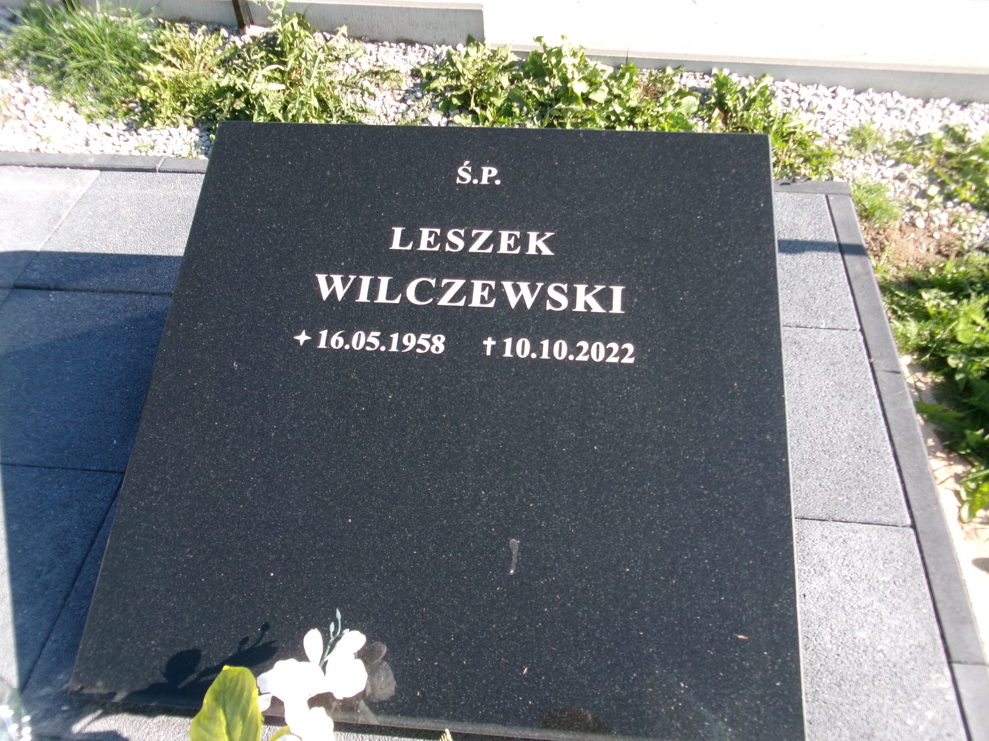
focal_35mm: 28
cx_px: 494
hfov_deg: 63.4
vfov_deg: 49.7
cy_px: 370
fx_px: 800
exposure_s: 1/240
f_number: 3.9
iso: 100
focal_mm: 5.1
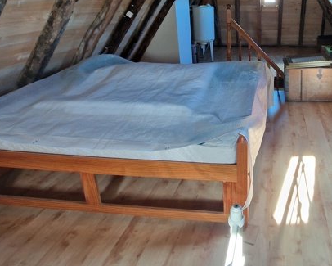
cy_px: 66
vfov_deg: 54.2
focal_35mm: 25
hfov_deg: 62.7
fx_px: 246
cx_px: 262
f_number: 2.2
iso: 320
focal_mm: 2.2
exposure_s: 1/33
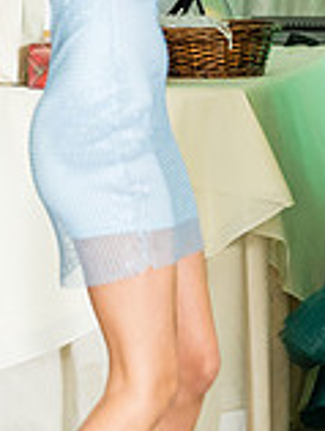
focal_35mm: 395
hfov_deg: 3.7
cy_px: -83
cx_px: 748
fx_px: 4931
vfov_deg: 5.0
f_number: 2.8
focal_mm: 112
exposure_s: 1/250
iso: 1600
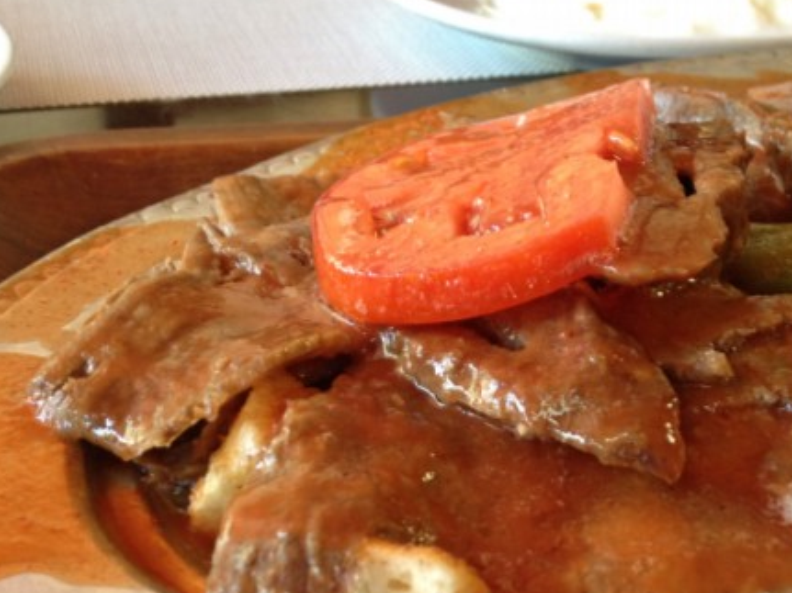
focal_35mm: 65
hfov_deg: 29.7
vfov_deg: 22.2
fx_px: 1487
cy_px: 496
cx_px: 491
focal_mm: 4.28
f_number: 2.4
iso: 80
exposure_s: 1/20
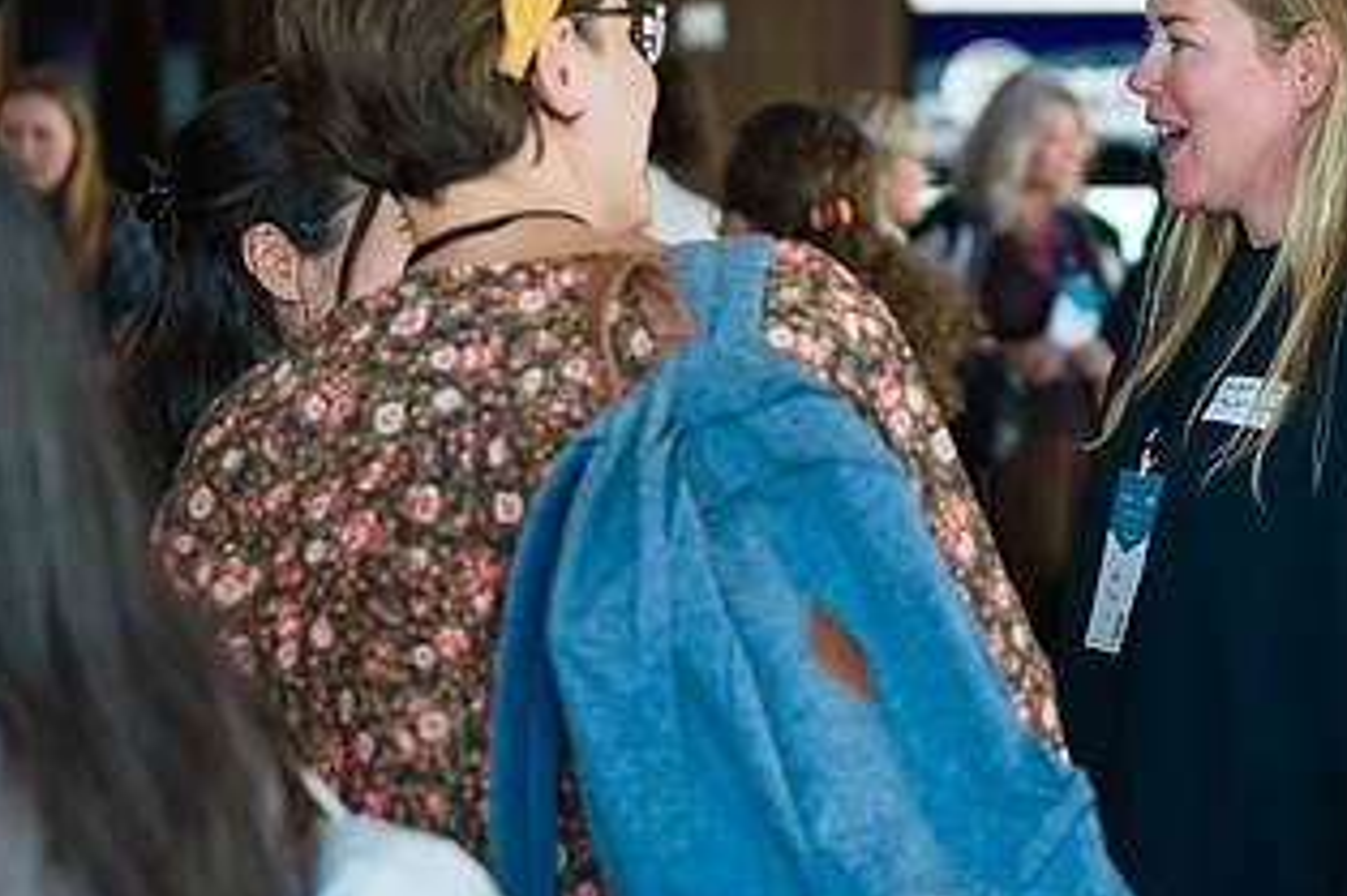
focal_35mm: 131
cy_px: 432
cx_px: 1015
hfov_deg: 15.6
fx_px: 4899
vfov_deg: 10.5
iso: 1000
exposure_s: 1/320
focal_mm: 70
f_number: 3.2
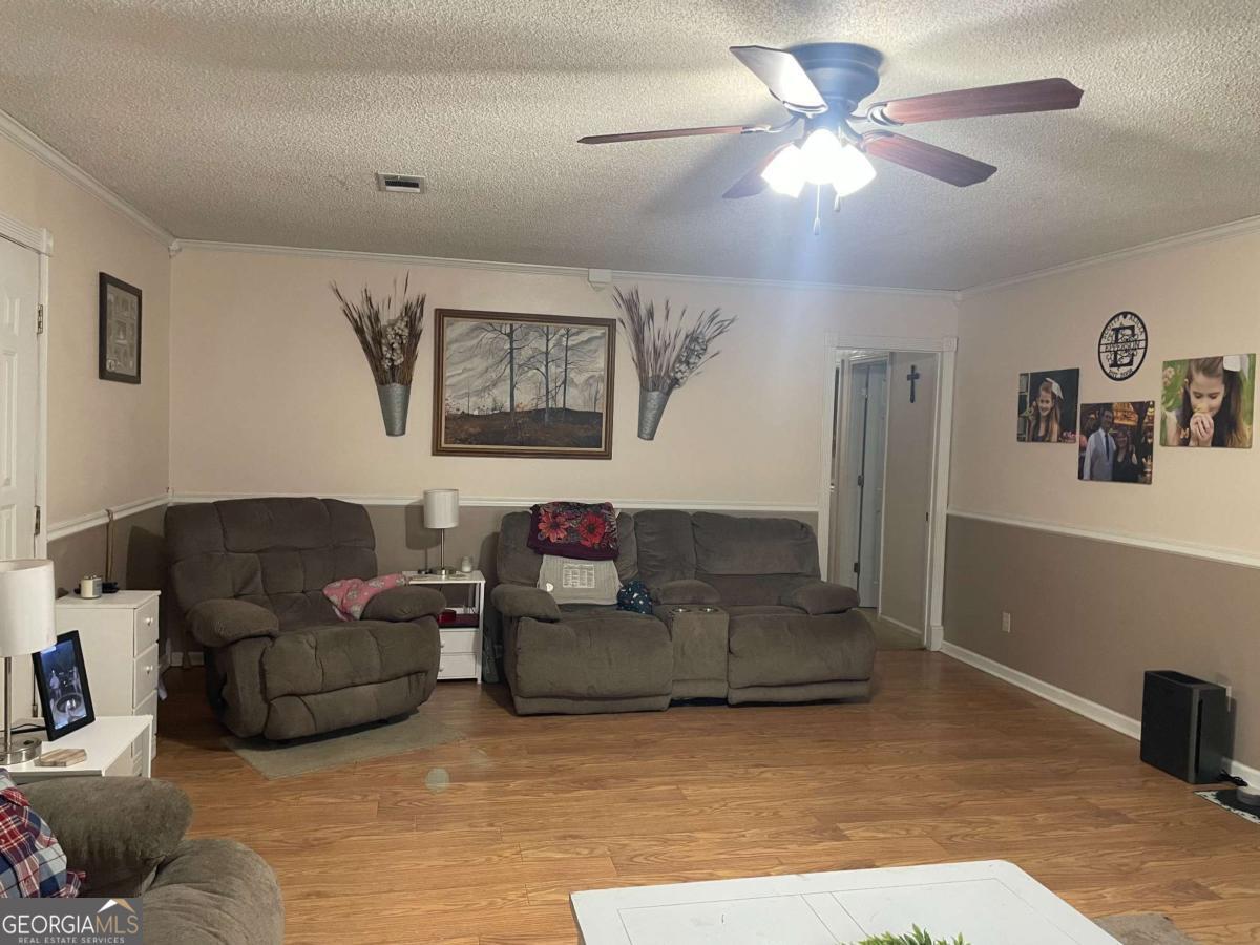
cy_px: 472
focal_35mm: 26
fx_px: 946
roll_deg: -1.5
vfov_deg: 53.1
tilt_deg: -2.9
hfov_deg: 67.3
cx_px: 630
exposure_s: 1/60
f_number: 1.6
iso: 200
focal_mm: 4.2
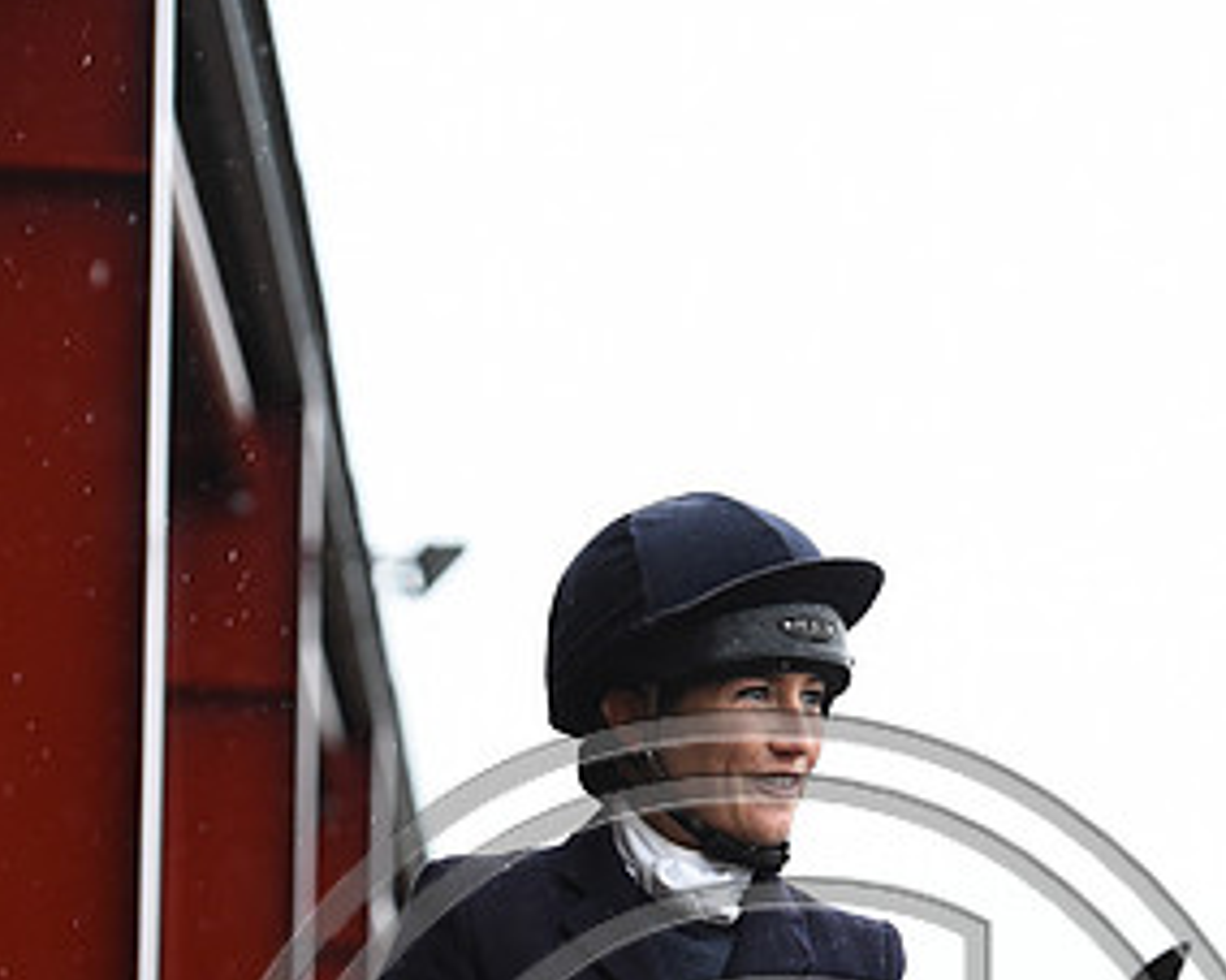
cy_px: 1200
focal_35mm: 201
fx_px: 7291
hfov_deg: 9.6
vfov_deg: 7.6
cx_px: 686
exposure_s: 1/800
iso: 4000
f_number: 3.5
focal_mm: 105
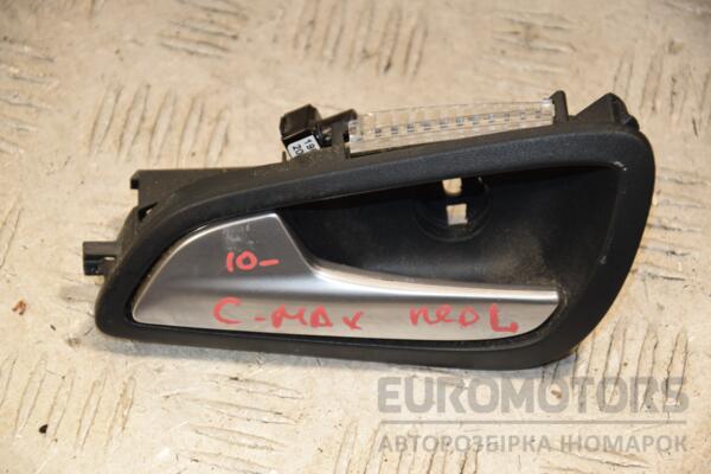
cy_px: 237
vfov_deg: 8.7
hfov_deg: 13.0
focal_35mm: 158
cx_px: 356
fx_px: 3110
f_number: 6.3
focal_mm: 105
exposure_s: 1/200
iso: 800
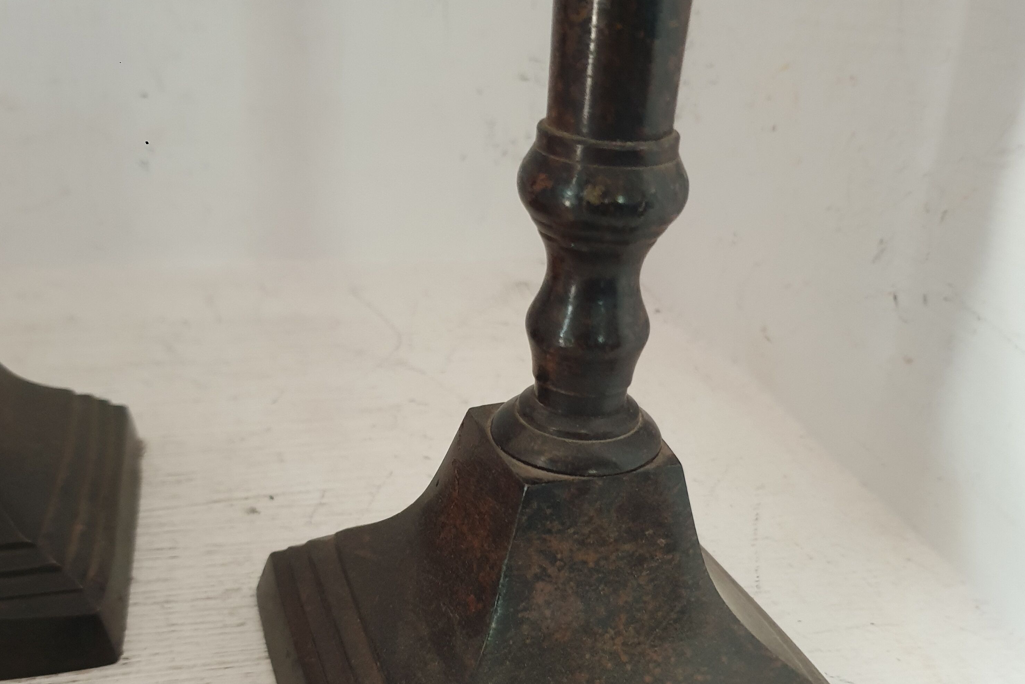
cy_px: 414
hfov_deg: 51.9
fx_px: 1053
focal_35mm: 37
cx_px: 503
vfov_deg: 35.8
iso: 250
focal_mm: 4.3
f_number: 1.5
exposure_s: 1/33
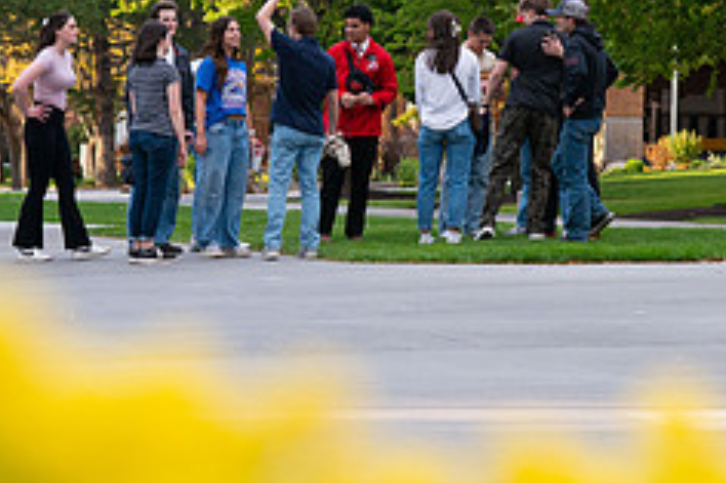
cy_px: 134
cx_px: 363
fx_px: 4333
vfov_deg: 6.4
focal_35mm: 215
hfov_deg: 9.6
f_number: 5
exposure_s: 1/400
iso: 1000
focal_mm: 85
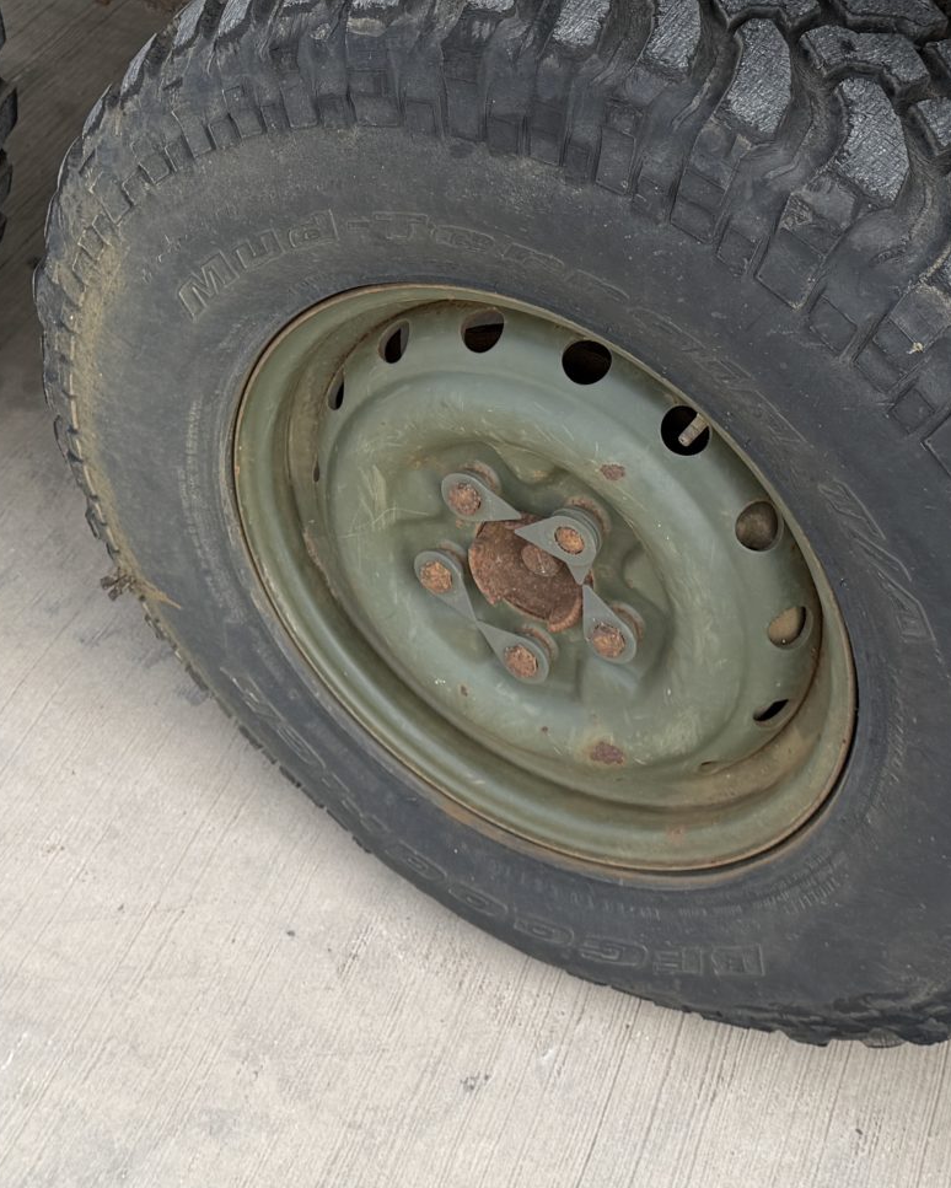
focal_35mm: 62
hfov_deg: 24.5
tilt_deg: -31.2
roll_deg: -3.2
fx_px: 2181
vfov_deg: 29.4
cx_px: 318
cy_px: 156
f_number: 1.78
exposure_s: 1/1522
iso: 80
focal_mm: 6.76
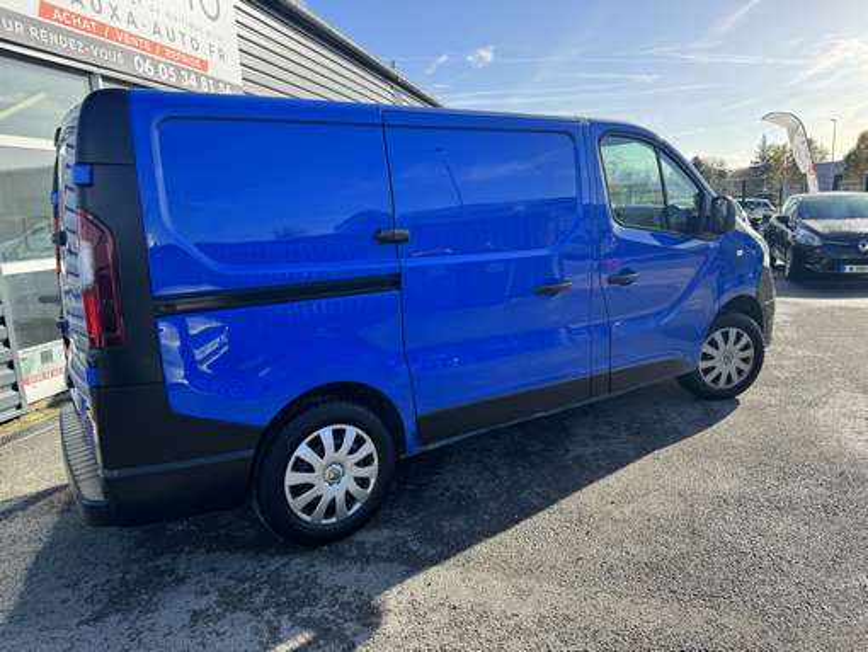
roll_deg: +3.5
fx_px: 602
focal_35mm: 24
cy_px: 326
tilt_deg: -10.5
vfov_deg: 56.9
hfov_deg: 71.6
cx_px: 434
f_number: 1.78
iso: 80
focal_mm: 6.86
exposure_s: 1/1215
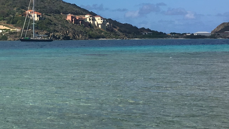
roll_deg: +0.8
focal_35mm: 98
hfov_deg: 20.6
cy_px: 23
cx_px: -32
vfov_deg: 12.3
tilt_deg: +3.1
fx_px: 595
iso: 25
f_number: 2.2
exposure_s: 1/2747
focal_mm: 4.15
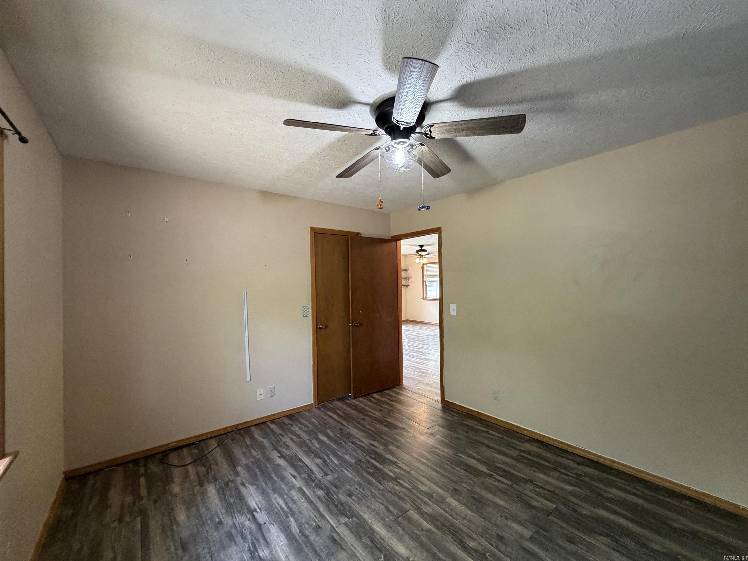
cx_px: 374
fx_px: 303
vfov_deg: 85.7
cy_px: 280
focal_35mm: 14
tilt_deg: +0.7
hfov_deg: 102.1
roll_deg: +2.2
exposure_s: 1/60
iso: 400
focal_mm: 2.22
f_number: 2.2
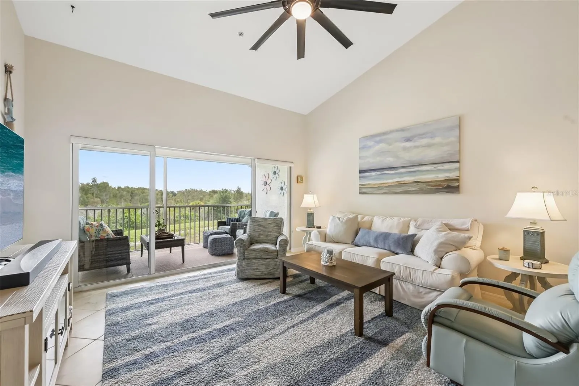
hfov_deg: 104.3
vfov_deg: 81.2
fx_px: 225
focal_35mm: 14
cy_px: 193
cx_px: 290
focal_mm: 14
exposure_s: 1/100
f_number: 8
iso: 400
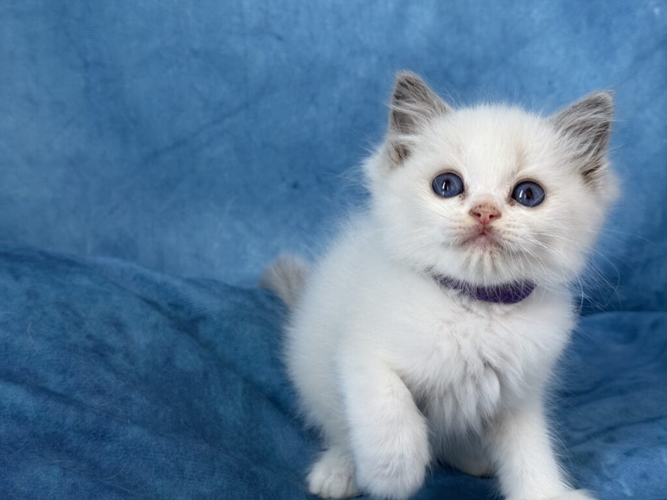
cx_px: 334
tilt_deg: -8.1
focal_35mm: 48
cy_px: 250
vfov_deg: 30.3
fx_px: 925
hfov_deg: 39.7
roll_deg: +3.1
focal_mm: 6.76
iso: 125
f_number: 1.78
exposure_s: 1/60
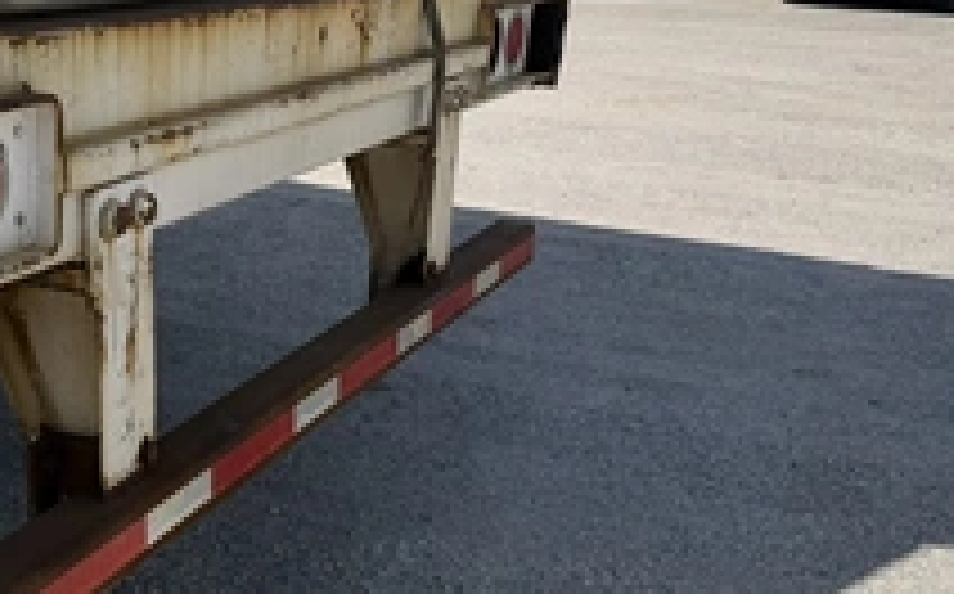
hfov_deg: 40.1
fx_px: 1247
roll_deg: -2.8
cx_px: 180
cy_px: 333
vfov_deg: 26.8
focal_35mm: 48
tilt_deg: -15.8
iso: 80
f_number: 1.78
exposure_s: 1/4975
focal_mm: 6.76
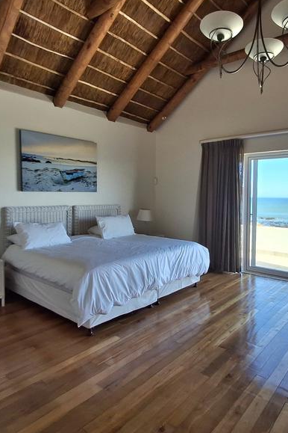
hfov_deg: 54.3
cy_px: 215
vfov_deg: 76.1
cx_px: 186
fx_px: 276
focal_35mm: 23
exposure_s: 1/227
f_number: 2.2
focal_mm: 1.64
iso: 40
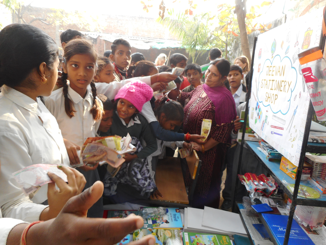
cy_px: 122
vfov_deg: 54.9
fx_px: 235
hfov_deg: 69.4
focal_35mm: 25
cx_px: 163
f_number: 3.7
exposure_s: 1/30
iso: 110
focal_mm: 4.5
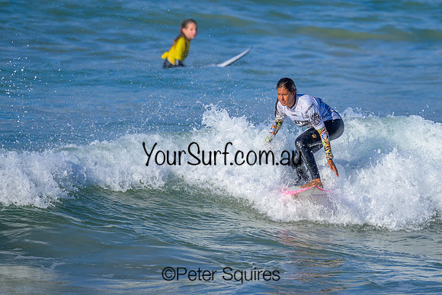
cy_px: 117
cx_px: 303
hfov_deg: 1.9
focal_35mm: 1098
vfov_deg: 1.3
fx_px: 13489
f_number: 6.3
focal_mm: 800
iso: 280
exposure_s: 1/2000
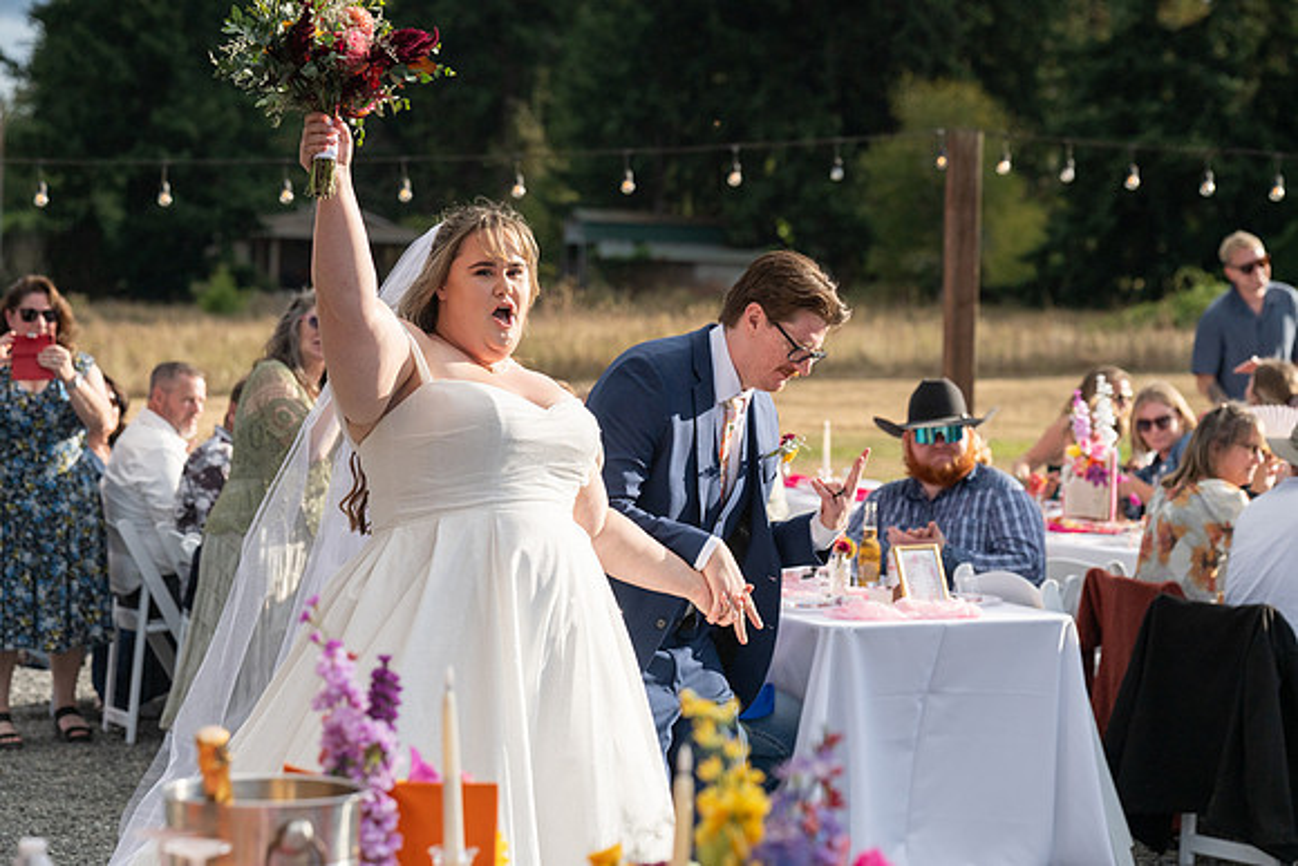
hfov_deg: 23.4
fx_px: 3137
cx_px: 649
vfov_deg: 15.7
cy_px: 433
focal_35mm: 87
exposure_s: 1/5000
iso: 400
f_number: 4.5
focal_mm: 87
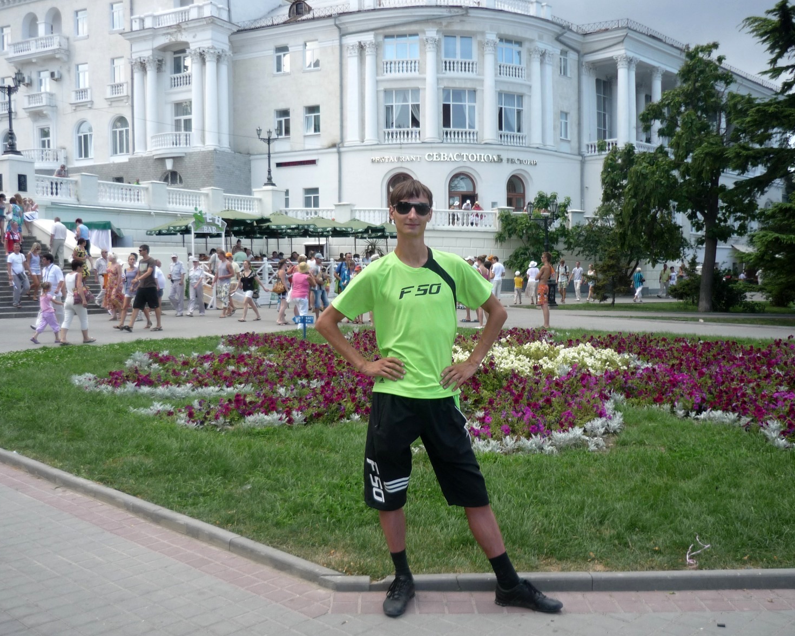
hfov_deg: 51.5
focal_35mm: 35
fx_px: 824
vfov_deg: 42.2
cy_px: 314
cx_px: 398
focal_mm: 5.5
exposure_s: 1/400
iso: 100
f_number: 2.8
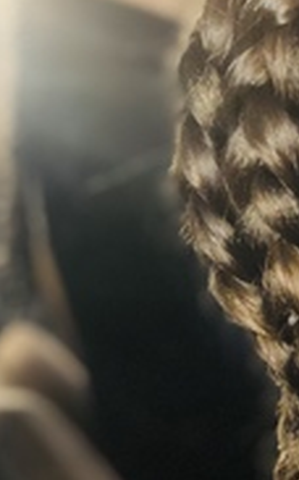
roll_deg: +15.6
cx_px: 517
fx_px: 2365
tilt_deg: -24.9
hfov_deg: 7.1
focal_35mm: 181
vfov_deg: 11.6
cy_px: 291
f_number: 2.4
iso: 100
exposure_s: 1/60
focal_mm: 6
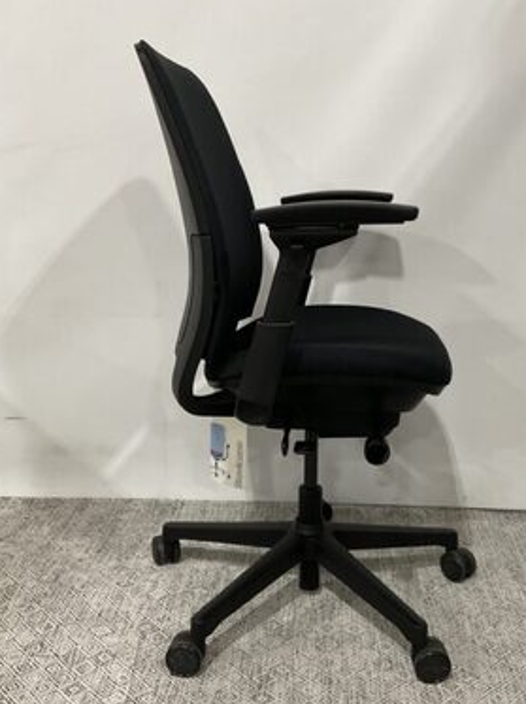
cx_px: 294
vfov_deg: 47.9
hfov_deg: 36.7
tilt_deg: -13.4
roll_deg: -1.5
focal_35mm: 39
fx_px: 792
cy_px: 350
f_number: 1.8
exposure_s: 1/50
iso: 100
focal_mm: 3
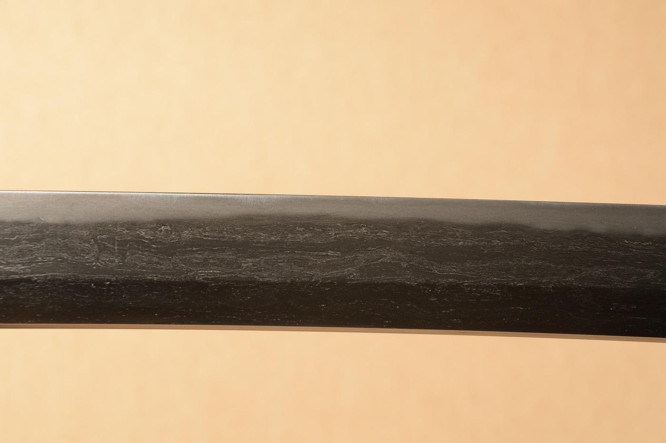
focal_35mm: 142
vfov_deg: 9.6
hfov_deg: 14.4
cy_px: 222
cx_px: 333
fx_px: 2634
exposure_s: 1/1.6
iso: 400
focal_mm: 95
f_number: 11
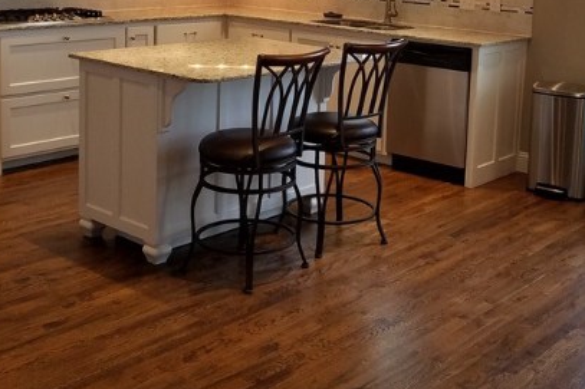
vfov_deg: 25.7
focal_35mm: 51
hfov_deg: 38.7
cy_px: 49
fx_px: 828
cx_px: 349
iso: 100
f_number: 1.7
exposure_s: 1/120
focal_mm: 4.2
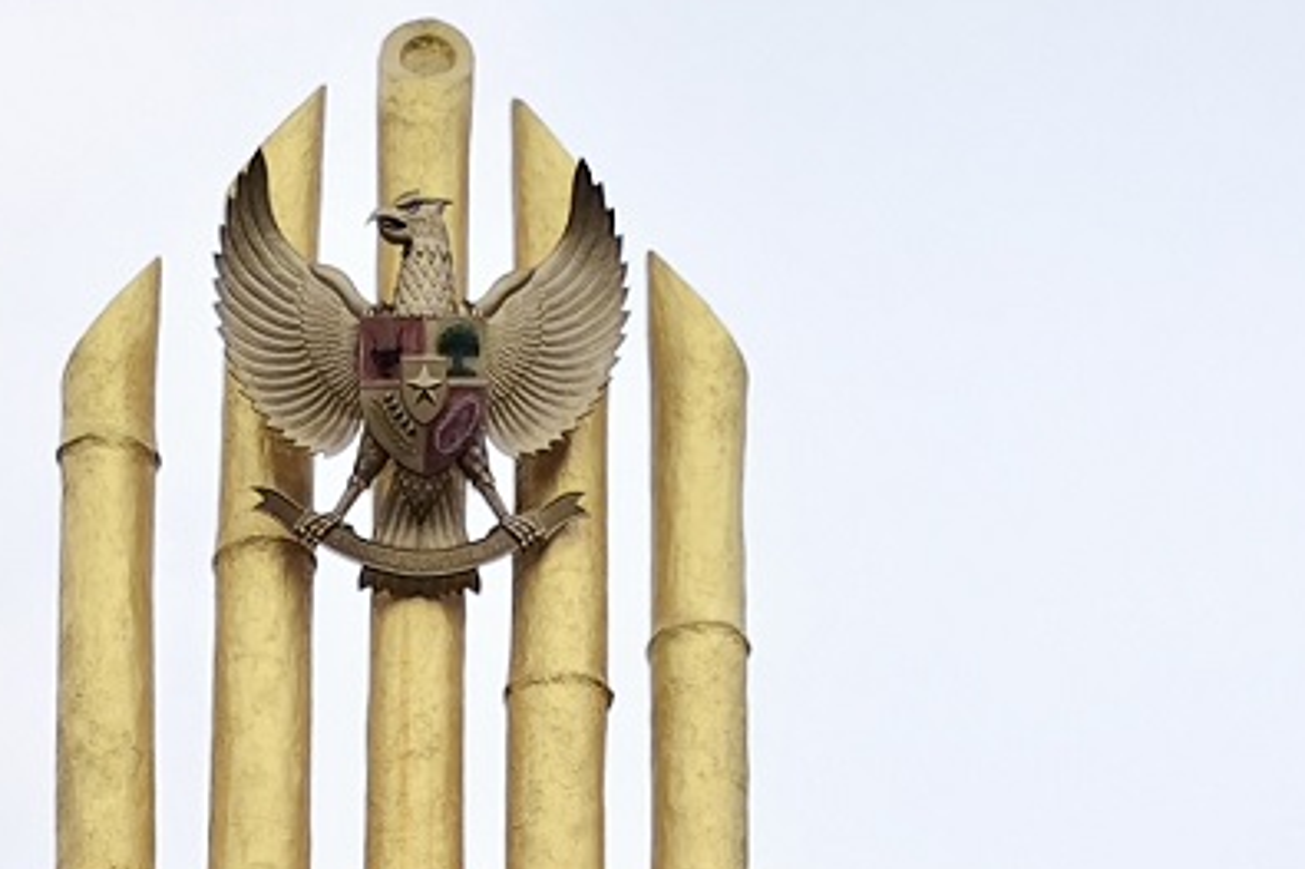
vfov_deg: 10.5
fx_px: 3949
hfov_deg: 18.7
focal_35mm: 109
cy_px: 2194
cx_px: 519
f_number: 2.8
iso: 50
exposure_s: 1/1517
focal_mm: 5.56
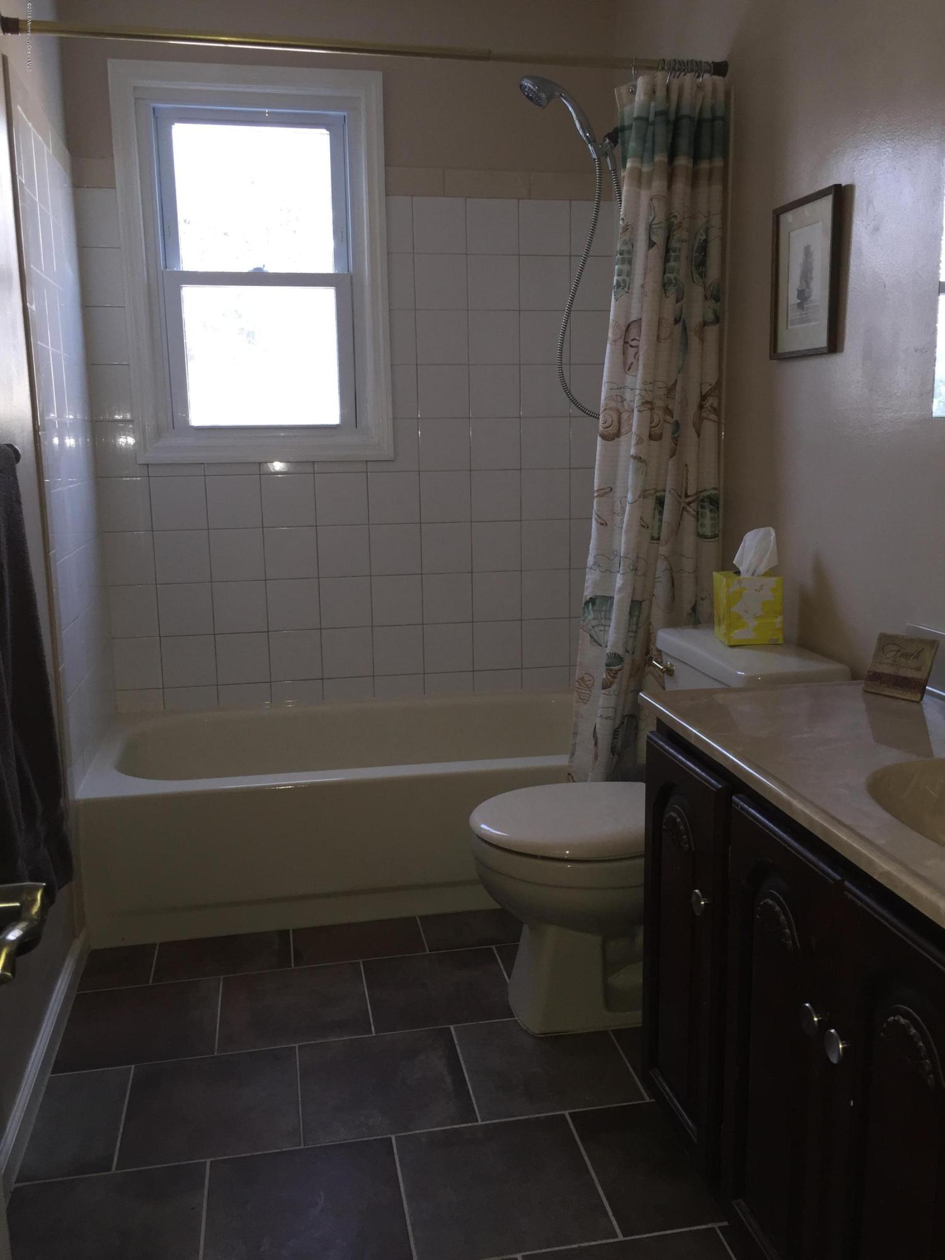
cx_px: 472
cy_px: 630
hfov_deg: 48.2
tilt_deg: -8.7
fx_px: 1056
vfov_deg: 61.7
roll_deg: +0.4
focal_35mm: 29
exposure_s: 1/30
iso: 64
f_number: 2.2
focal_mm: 4.15
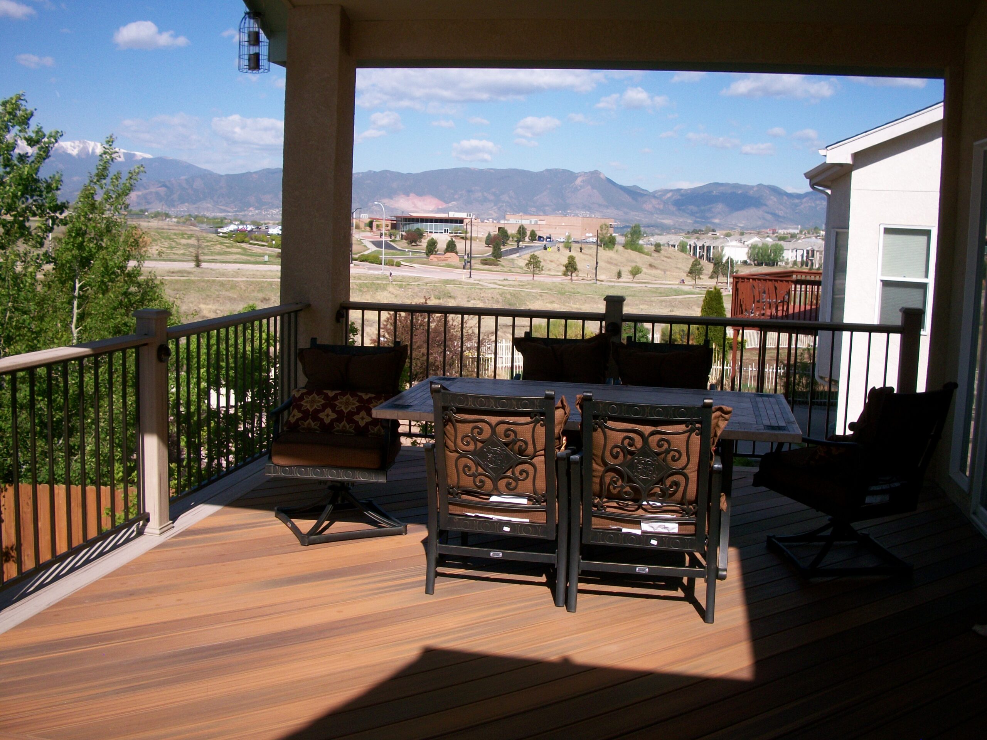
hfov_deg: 52.6
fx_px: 998
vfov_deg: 40.7
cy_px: 370
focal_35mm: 35
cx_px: 494
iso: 80
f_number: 5.6
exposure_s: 1/400
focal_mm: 6.3
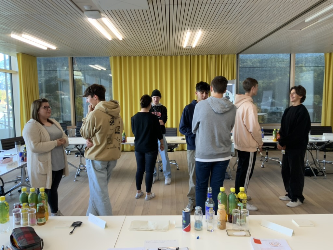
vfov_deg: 48.2
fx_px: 279
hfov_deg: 61.7
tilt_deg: -6.6
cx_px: 166
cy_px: 125
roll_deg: +0.4
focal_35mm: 29
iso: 32
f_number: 1.8
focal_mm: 3
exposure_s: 1/50
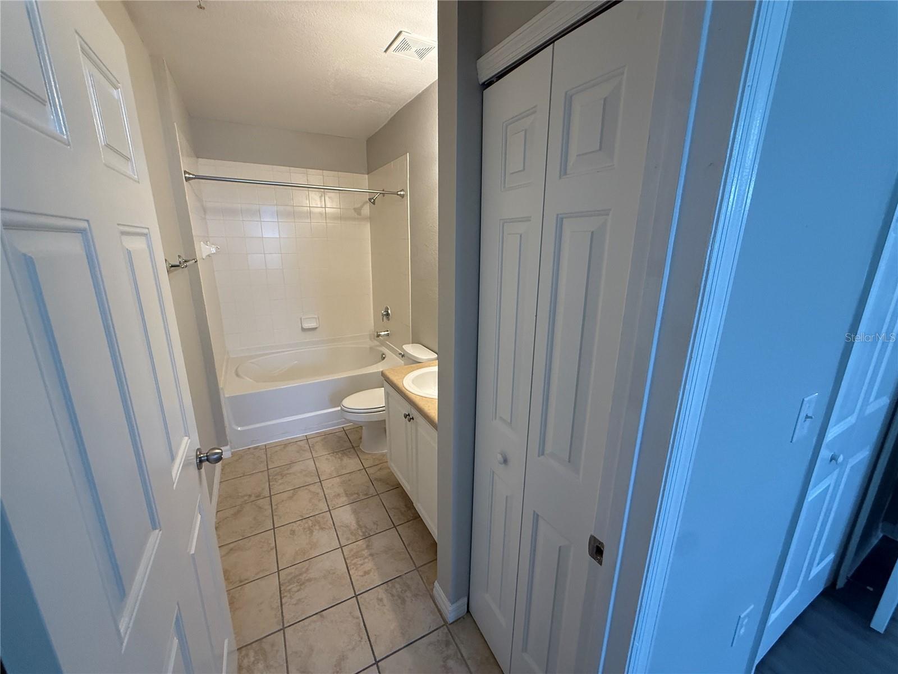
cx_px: 449
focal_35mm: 14
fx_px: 363
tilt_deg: -16.0
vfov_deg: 85.7
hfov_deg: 102.1
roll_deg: +0.2
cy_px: 337
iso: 250
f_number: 2.2
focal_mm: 2.22
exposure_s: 1/120
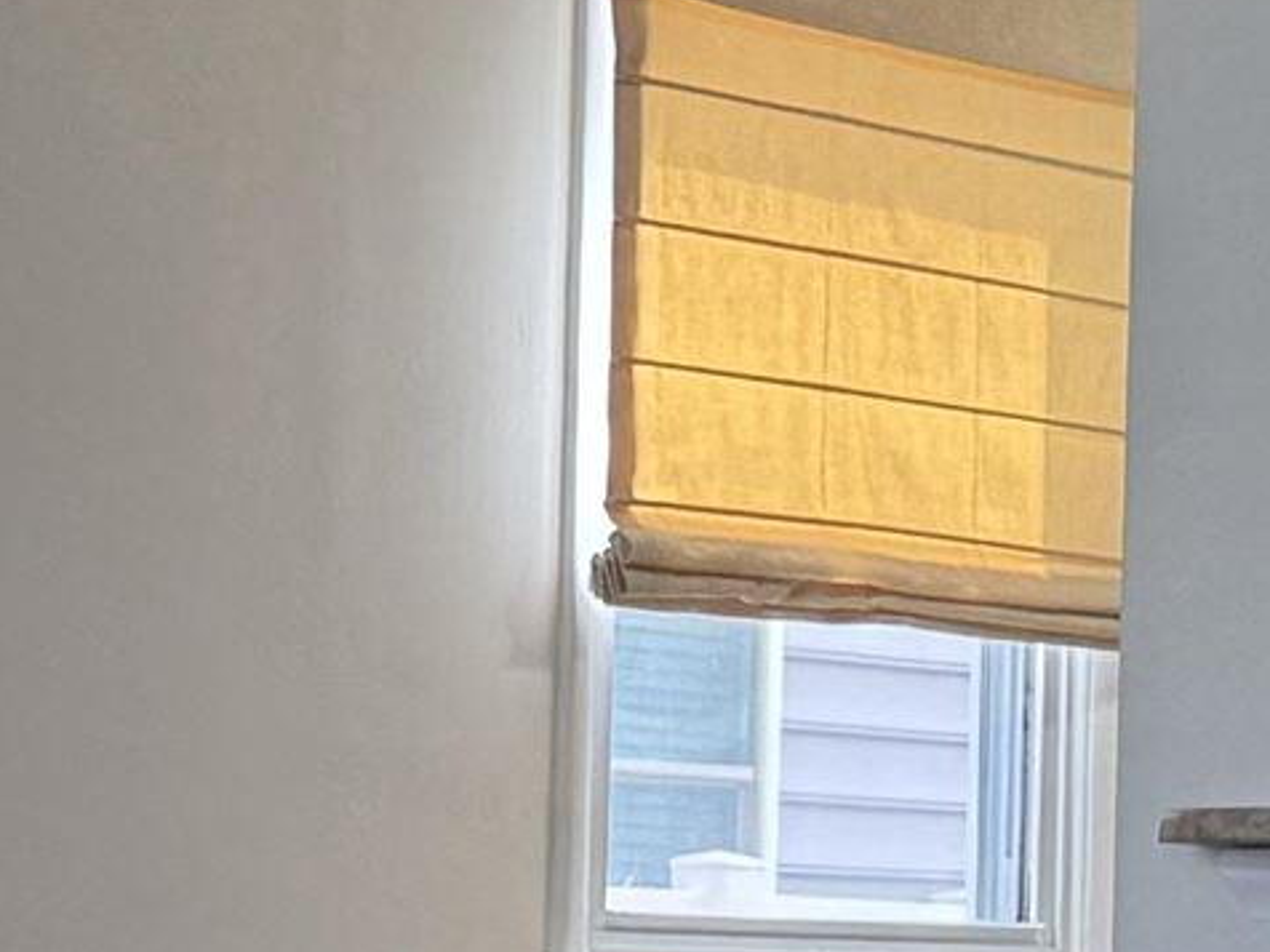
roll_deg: -1.3
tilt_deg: -3.1
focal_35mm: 155
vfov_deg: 9.5
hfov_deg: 12.6
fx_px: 5687
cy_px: 987
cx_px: 83
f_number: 1.78
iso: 80
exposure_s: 1/120
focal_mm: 6.76
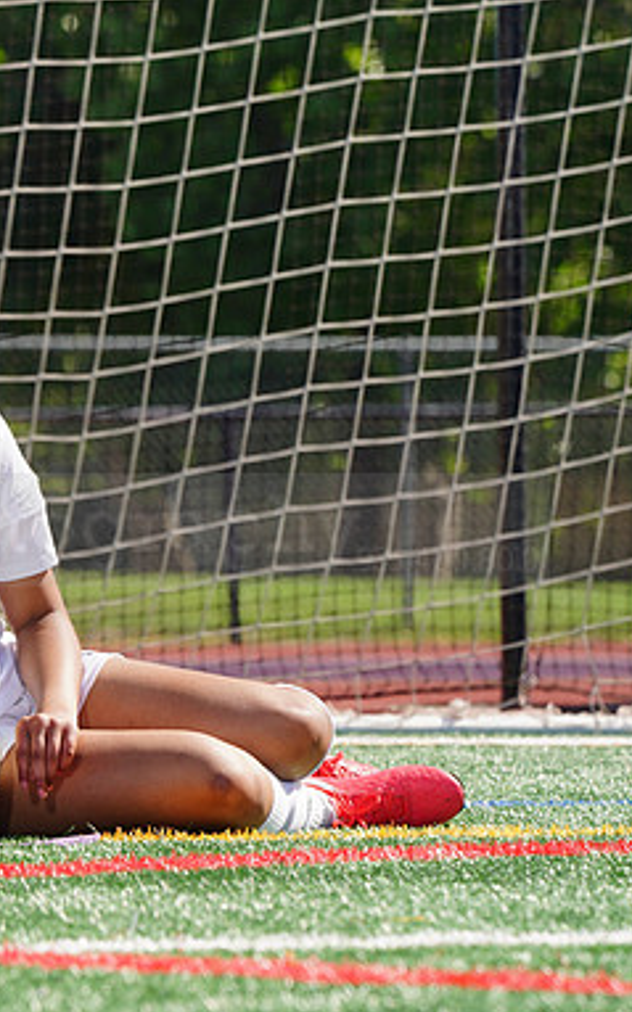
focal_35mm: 381
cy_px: 507
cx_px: 37
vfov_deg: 5.5
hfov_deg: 3.4
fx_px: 10512
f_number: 11
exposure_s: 1/250
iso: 200
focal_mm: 247
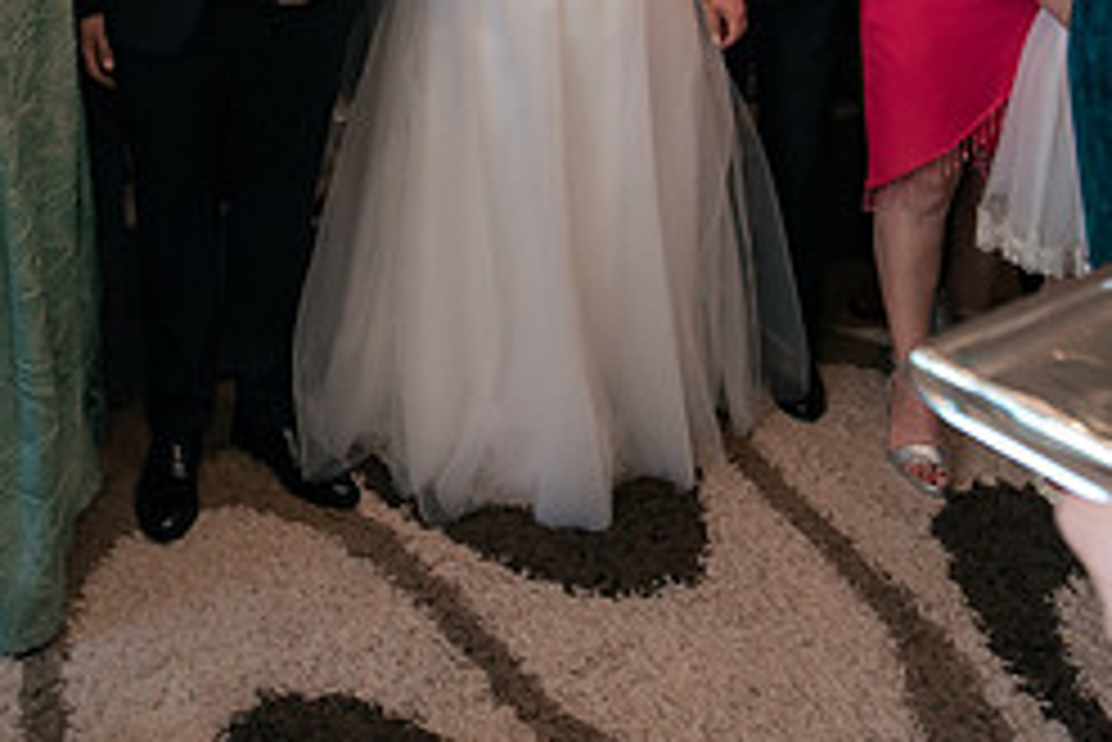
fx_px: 1329
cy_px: -184
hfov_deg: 43.5
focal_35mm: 43
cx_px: 243
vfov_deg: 27.0
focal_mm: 15
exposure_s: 1/320
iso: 1600
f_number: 2.8
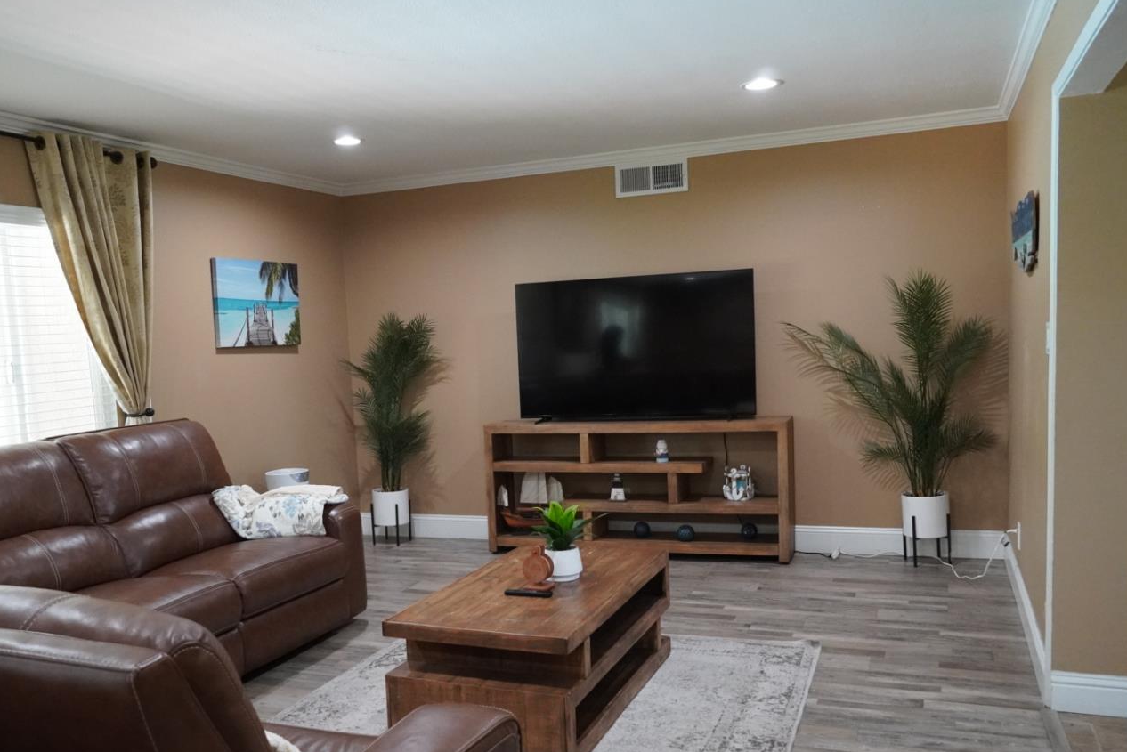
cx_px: 507
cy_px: 439
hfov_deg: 58.6
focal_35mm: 32
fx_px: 1002
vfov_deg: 41.0
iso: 3200
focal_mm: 18
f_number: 3.5
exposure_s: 1/160
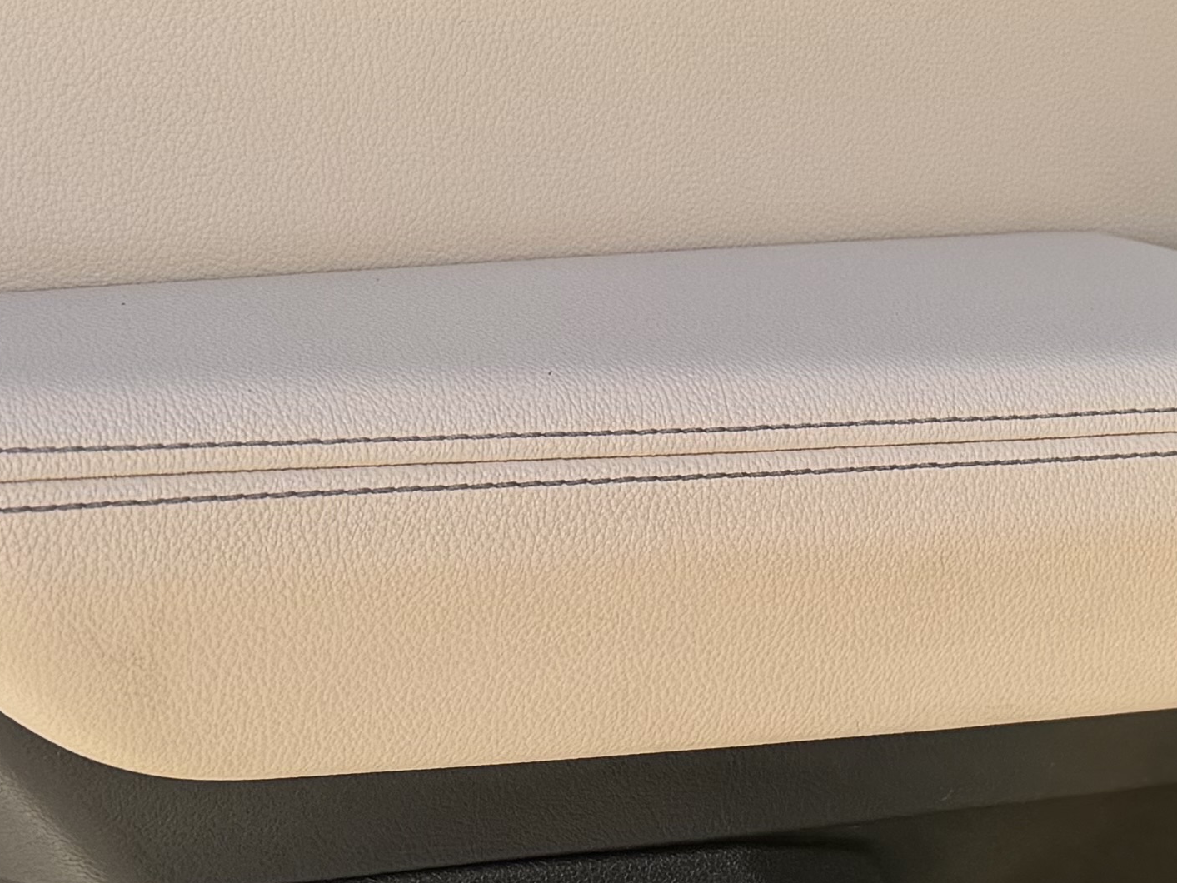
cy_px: 311
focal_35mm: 97
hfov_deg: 19.8
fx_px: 3298
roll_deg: +2.6
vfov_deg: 15.2
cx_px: 1100
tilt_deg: -7.5
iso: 80
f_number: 1.78
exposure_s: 1/878
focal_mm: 6.76
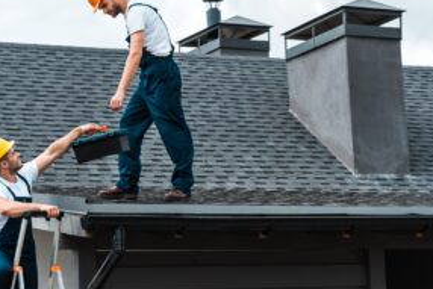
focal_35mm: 116
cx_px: 194
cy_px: 101
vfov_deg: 11.8
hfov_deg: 17.6
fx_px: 1396
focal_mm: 85
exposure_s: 1/1000
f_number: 3.5
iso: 100
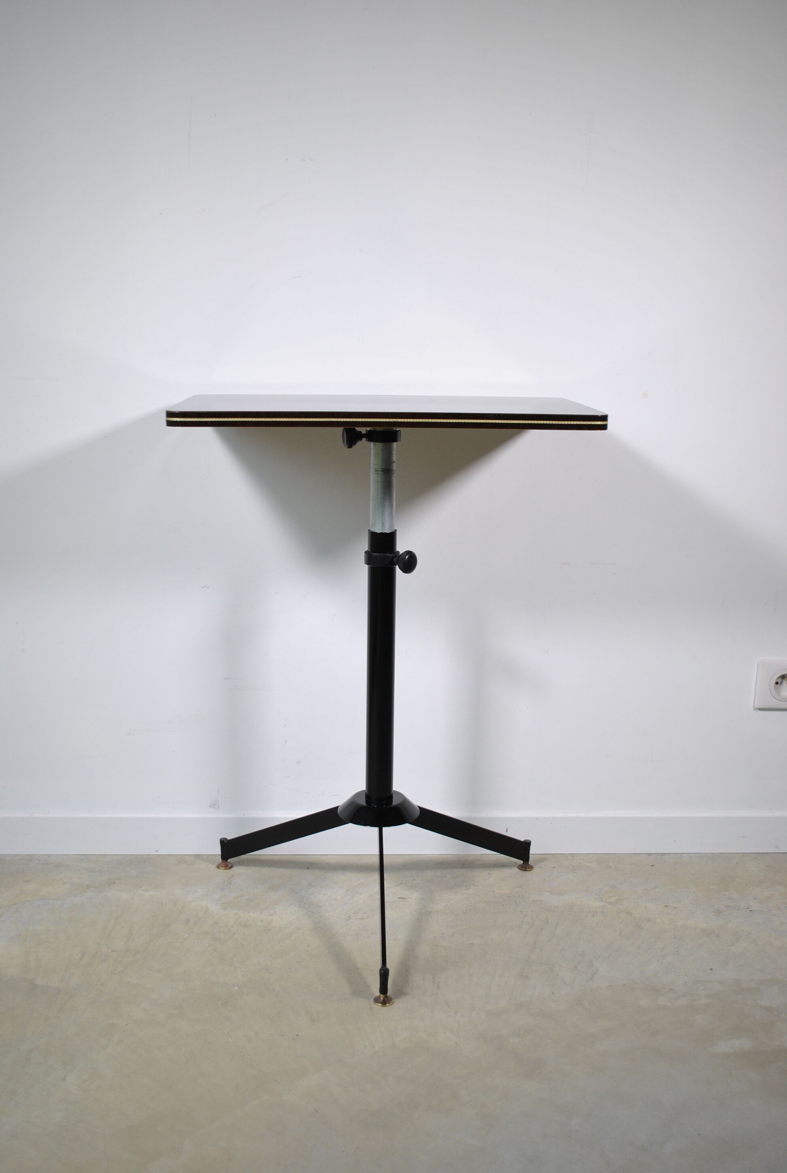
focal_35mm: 39
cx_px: 394
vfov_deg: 49.5
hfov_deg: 34.4
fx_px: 1273
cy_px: 586
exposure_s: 1/50
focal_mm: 26
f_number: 5
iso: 200
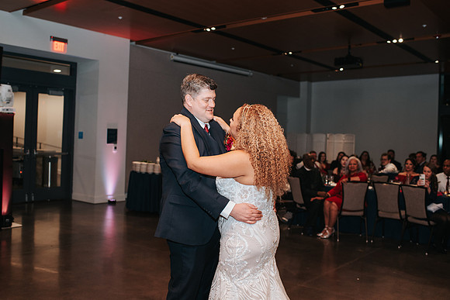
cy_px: 135
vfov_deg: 34.6
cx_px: 215
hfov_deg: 50.1
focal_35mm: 38
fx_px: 481
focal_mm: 35
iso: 1000
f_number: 2.8
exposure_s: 1/200
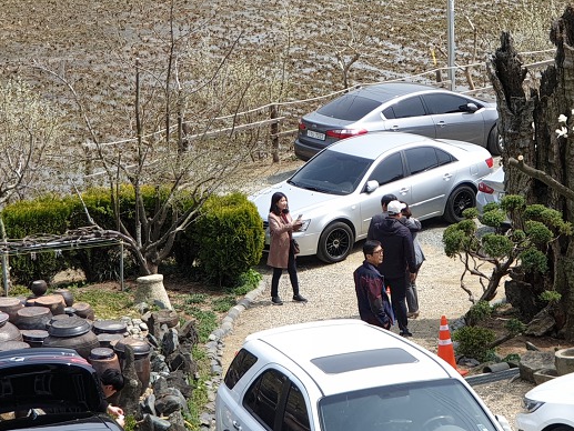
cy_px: 7
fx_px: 1708
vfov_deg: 14.2
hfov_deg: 19.0
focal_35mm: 103
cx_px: 371
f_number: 2.4
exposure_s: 1/539
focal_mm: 6
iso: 25
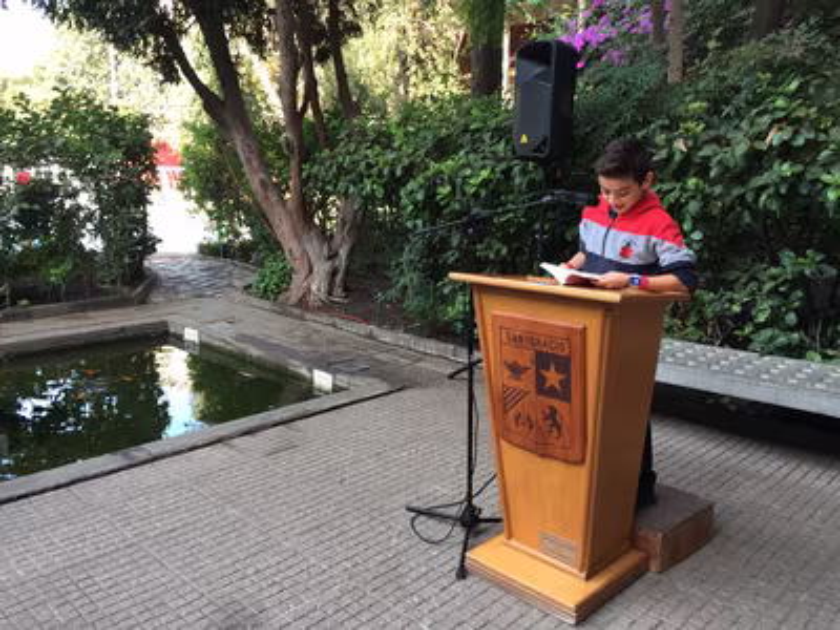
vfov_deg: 48.2
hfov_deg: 61.7
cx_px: 420
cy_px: 315
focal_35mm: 29
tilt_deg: -10.2
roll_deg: -2.1
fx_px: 704
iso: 50
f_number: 2.2
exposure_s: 1/100
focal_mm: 4.15
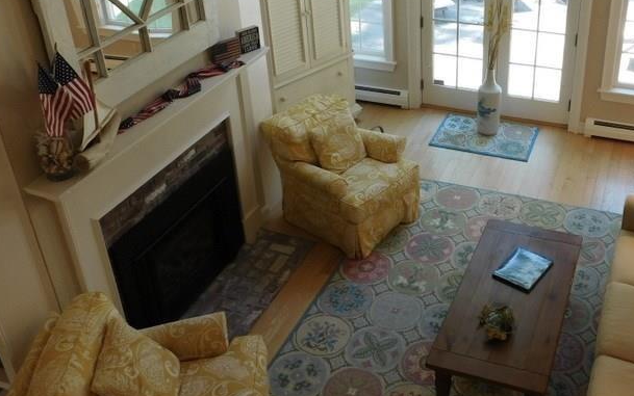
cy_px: 118
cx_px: 438
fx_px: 709
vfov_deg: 30.9
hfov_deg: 47.2
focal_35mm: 41
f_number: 3
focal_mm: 4
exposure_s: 1/30
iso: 125
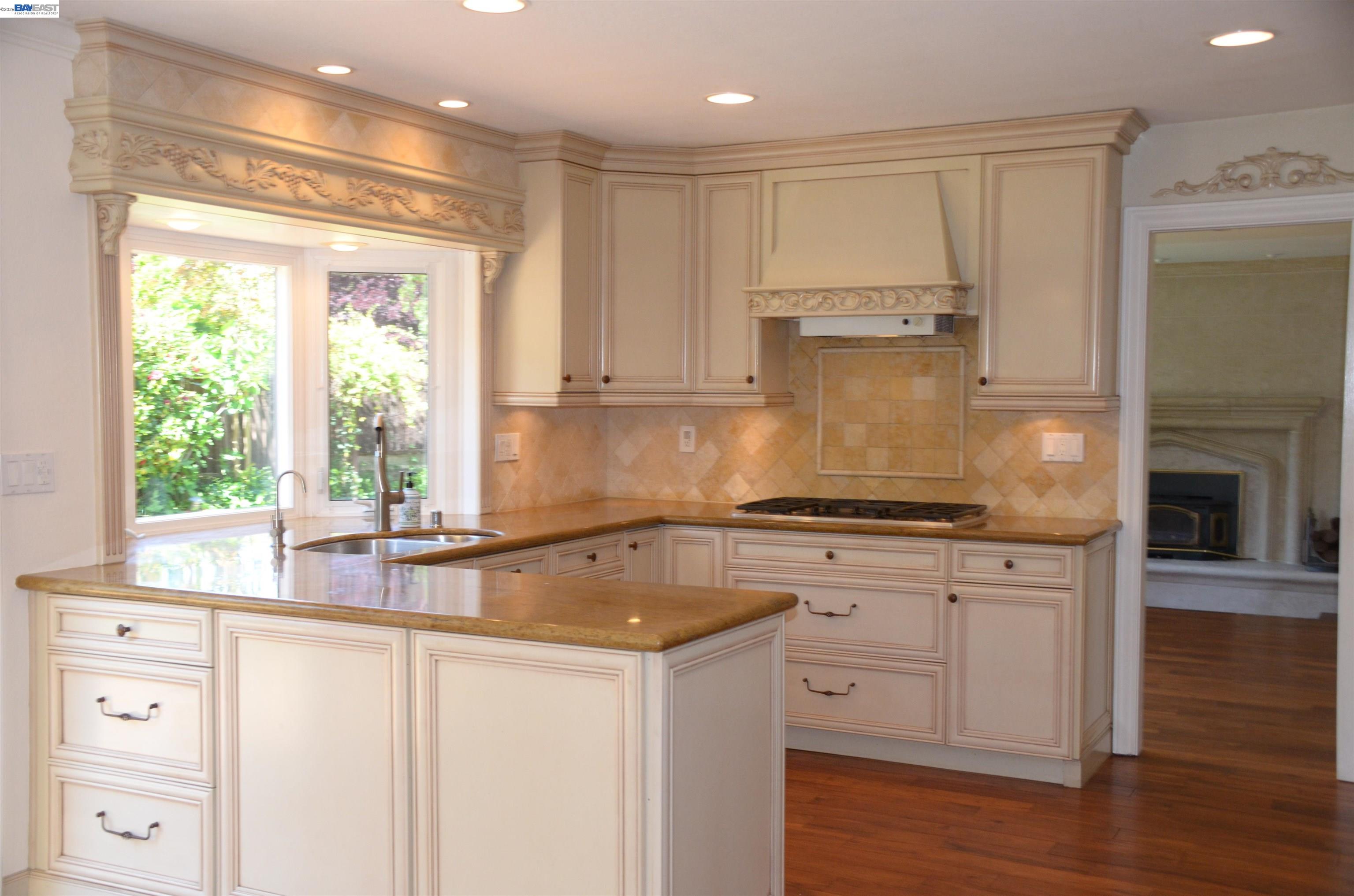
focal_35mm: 39
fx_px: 1464
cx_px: 677
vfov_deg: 34.1
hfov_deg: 49.6
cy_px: 448
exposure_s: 1/160
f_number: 5
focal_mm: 26
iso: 1000
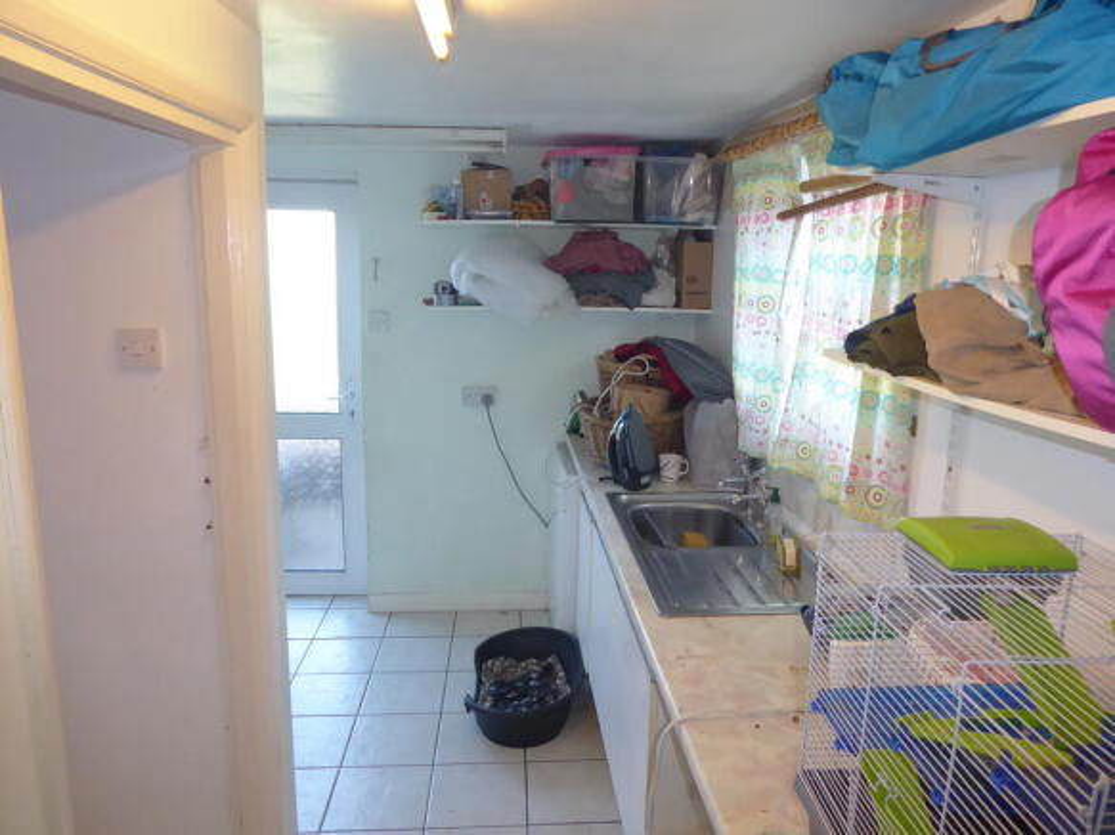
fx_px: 773
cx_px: 558
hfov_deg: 71.6
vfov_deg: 56.8
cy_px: 418
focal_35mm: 24
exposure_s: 1/60
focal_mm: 4.3
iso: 320
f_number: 3.3
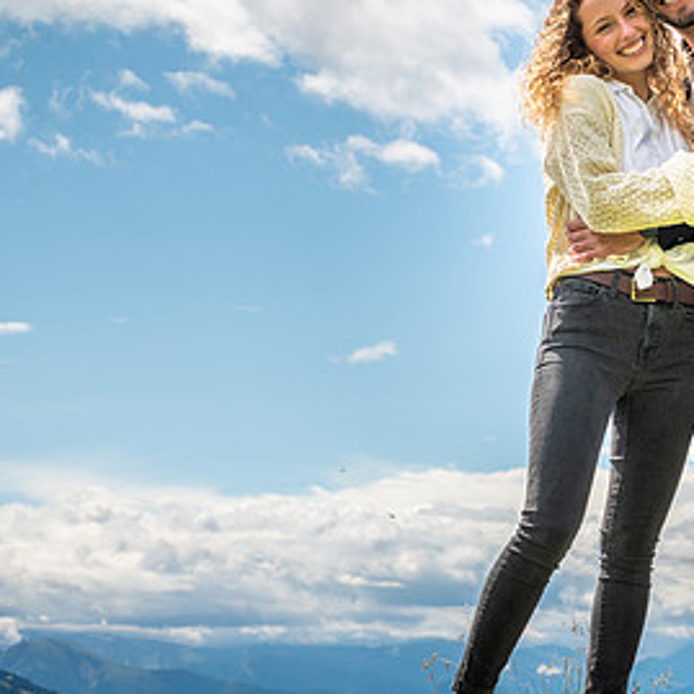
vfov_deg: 13.6
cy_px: 359
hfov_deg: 13.6
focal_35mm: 128
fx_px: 2903
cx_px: 426
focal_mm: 70
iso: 100
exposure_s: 1/320
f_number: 11
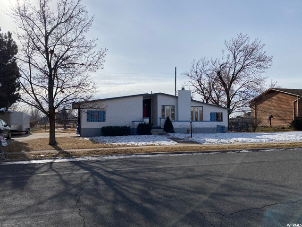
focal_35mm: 26
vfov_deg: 53.1
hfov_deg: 67.3
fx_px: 227
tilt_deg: +3.5
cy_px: 114
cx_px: 151
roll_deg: +0.2
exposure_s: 1/7194
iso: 32
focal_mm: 4.25
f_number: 1.8
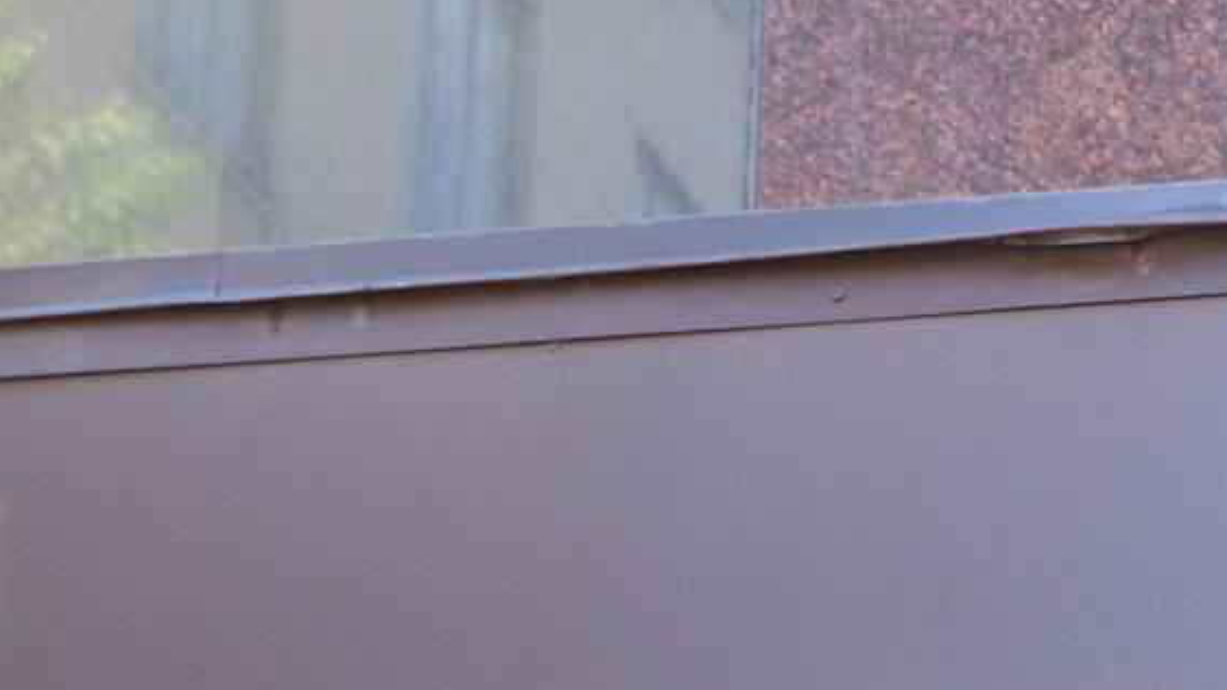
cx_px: 589
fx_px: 8263
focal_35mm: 254
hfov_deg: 8.5
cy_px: 716
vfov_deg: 4.8
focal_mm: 21.2
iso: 80
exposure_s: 1/60
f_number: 3.2
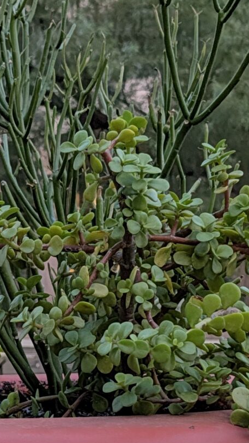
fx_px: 927
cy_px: 398
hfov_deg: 15.2
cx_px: 44
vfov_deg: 26.0
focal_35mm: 79
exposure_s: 1/120
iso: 20
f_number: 1.7
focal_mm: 5.28
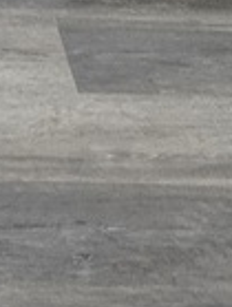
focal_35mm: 186
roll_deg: -2.5
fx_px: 1655
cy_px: -660
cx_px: -252
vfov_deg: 8.6
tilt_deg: -10.6
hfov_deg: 7.6
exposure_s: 1/120
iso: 160
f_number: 1.78
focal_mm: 6.86
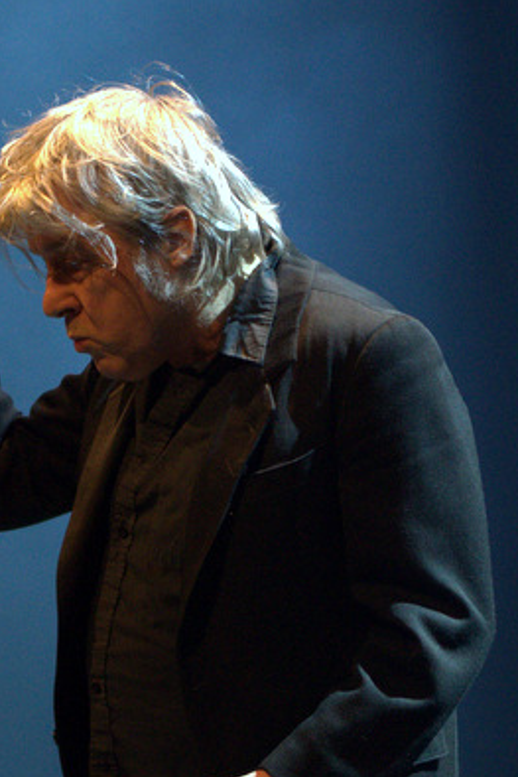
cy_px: 596
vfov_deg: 10.7
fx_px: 4140
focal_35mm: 192
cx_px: 76
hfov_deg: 7.1
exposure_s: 1/250
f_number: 2.8
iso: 3200
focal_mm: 70
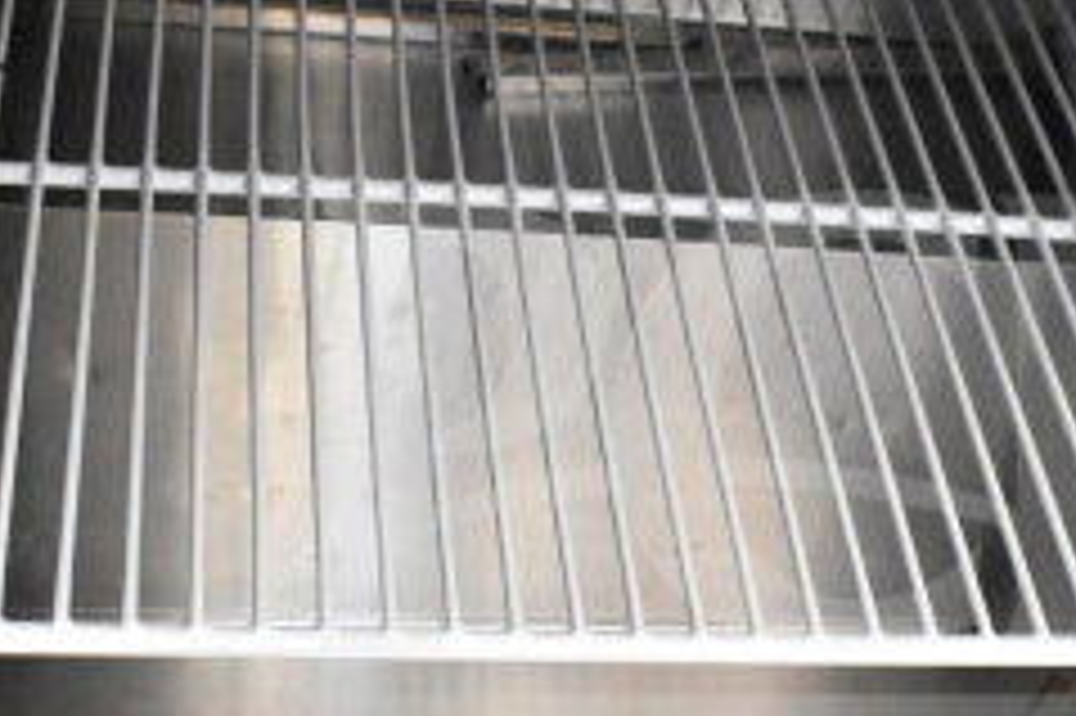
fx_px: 2061
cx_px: 720
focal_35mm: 69
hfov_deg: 29.1
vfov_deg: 19.5
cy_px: 552
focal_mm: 18
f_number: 3.5
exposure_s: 1/30
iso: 6400
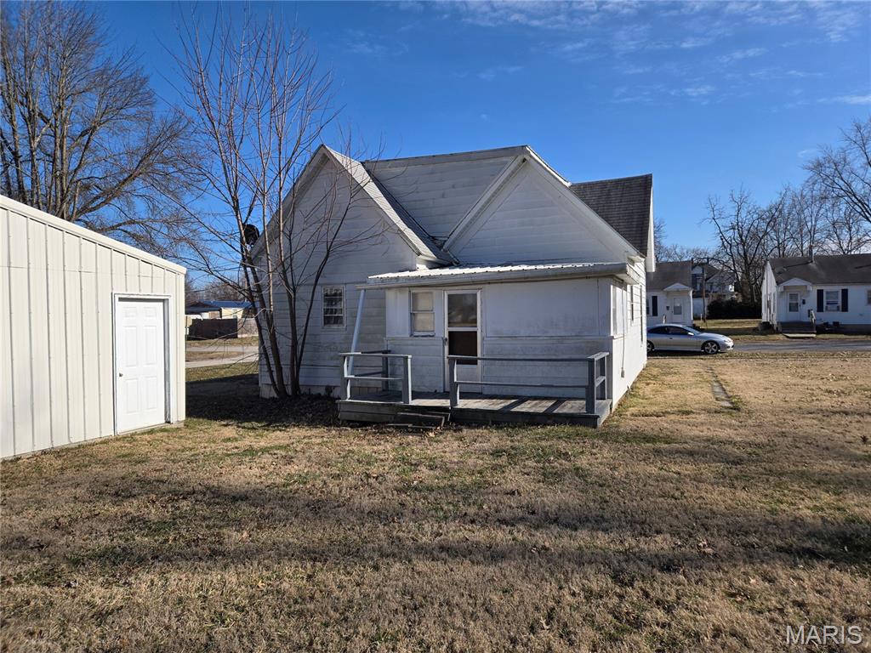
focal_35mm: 23
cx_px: 436
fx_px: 579
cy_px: 326
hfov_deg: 73.9
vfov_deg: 58.9
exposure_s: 1/2186
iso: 25
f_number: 1.8
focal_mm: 5.4
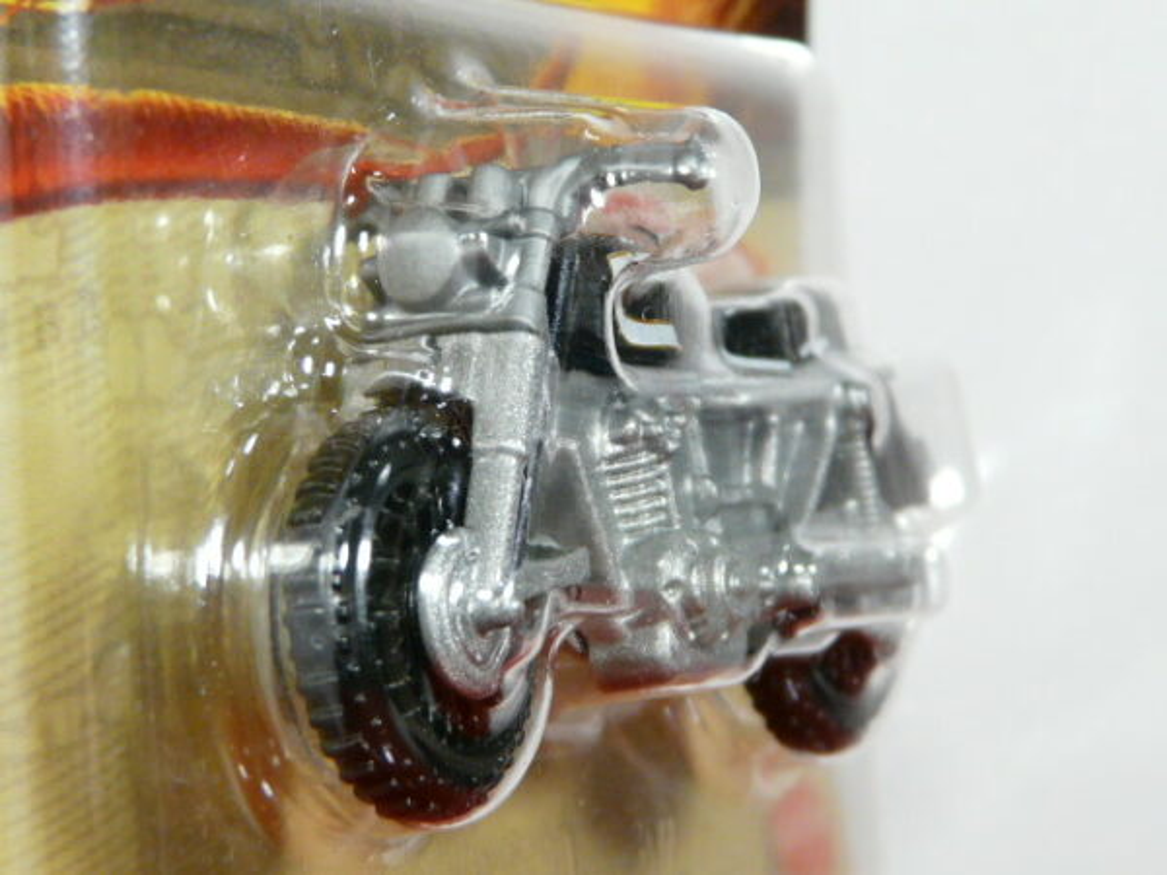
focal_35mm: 116
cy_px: 438
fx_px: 3911
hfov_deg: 17.0
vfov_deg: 12.8
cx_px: 584
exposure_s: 1/50
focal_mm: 12
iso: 160
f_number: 3.2
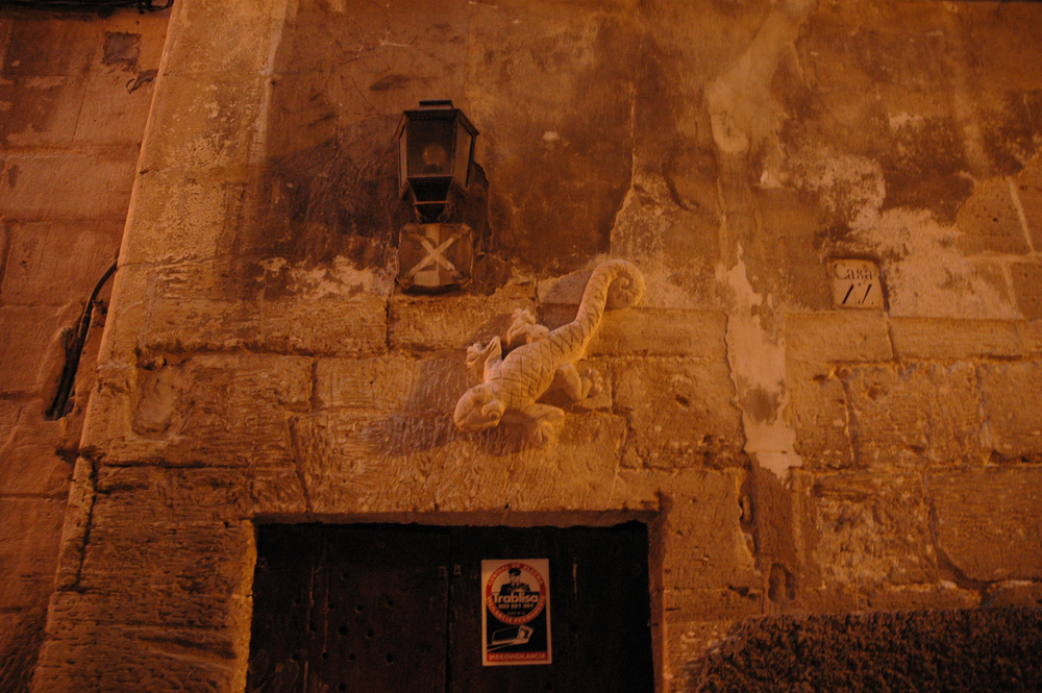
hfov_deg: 67.4
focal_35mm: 27
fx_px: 781
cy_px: 346
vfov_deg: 47.9
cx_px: 521
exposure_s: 1/13
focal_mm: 18
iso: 1600
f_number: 3.5
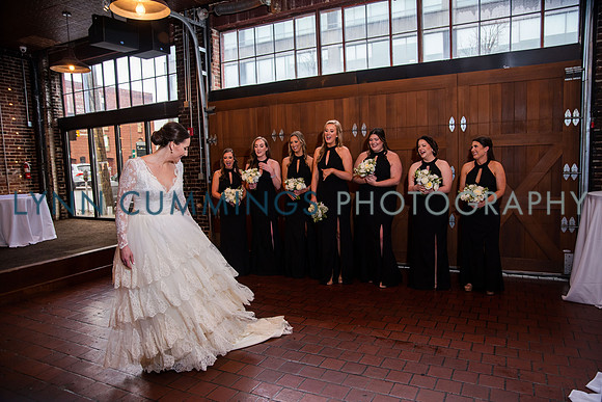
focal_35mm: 24
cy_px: 201
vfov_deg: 53.2
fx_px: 401
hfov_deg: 73.7
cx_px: 301
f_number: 3.2
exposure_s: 1/160
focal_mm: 24
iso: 400
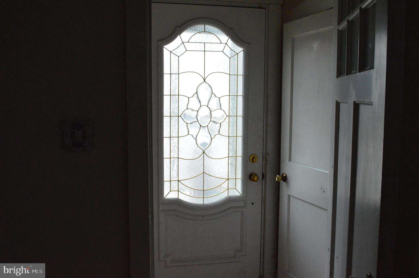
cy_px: 139
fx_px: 419
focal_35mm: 36
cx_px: 210
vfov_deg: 36.8
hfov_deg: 53.2
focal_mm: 24
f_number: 9
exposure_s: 1/160
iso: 6400
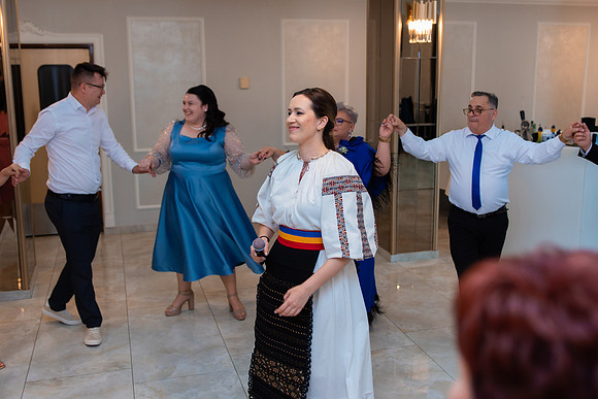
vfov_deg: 33.8
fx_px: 657
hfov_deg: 48.9
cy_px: 182
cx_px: 310
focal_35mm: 40
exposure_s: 1/200
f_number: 2.8
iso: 1250
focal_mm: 35
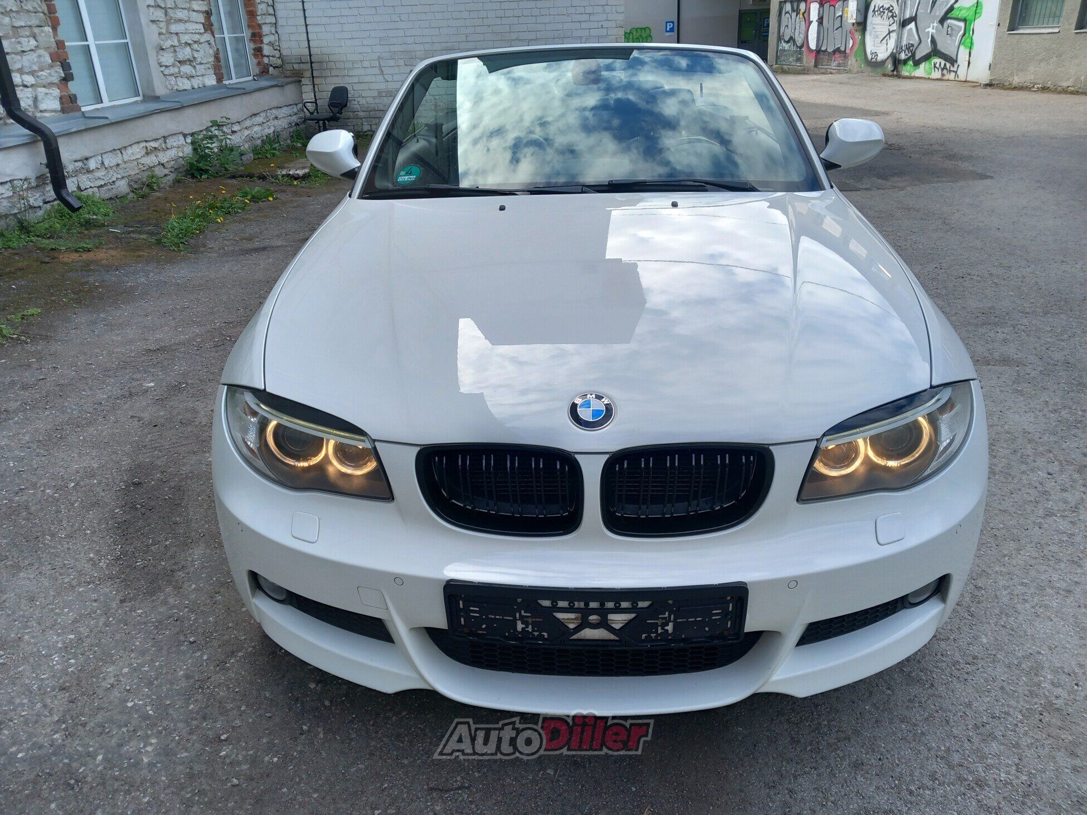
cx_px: 544
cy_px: 408
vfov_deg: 51.4
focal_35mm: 27
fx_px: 848
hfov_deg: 65.3
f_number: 1.8
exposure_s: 1/158
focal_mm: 4
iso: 20
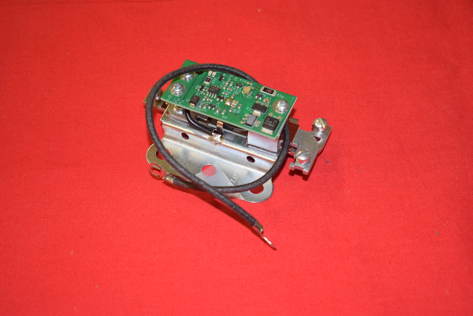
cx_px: 236
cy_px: 158
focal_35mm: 60
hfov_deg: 33.4
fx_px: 789
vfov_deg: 22.7
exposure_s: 1/60
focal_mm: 40
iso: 800
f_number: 5
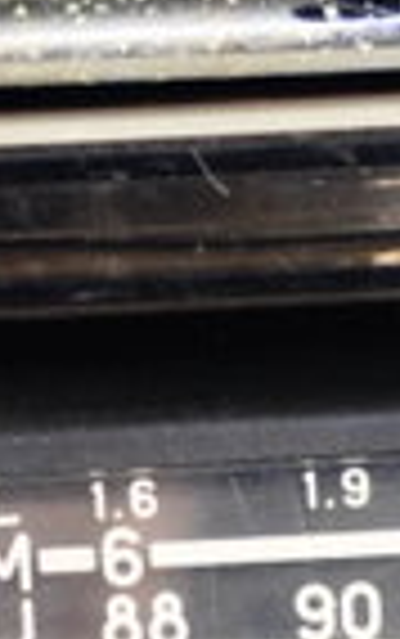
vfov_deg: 3.7
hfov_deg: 2.3
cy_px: 666
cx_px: 553
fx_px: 9992
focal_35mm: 574
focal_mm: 52
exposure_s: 1/20
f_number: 4.8
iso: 500
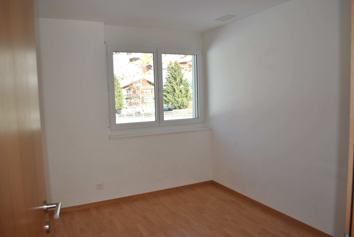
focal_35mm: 27
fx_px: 266
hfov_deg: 67.3
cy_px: 118
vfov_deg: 48.0
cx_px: 177
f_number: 3.5
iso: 100
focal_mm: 18
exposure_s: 1/160
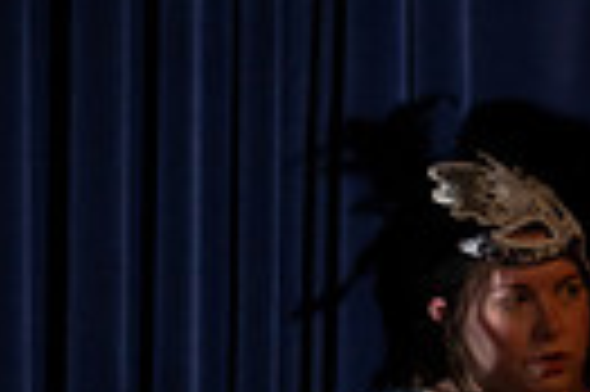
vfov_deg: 2.1
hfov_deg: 3.1
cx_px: 1004
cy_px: 534
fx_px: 10869
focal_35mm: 664
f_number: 5
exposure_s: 1/200
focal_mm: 150
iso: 2500
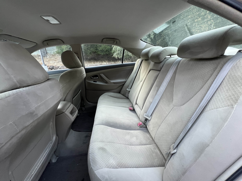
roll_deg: +3.6
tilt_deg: -16.7
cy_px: 90
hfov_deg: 106.2
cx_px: 121
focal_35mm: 13
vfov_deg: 89.9
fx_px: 91
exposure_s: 1/60
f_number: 1.8
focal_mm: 1.57
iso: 250
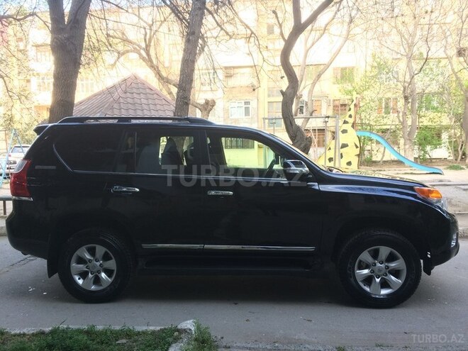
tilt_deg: -5.5
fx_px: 392
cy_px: 176
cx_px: 234
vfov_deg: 48.2
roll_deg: +1.5
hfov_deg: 61.7
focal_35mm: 29
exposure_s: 1/100
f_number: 2.2
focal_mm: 4.15
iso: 64
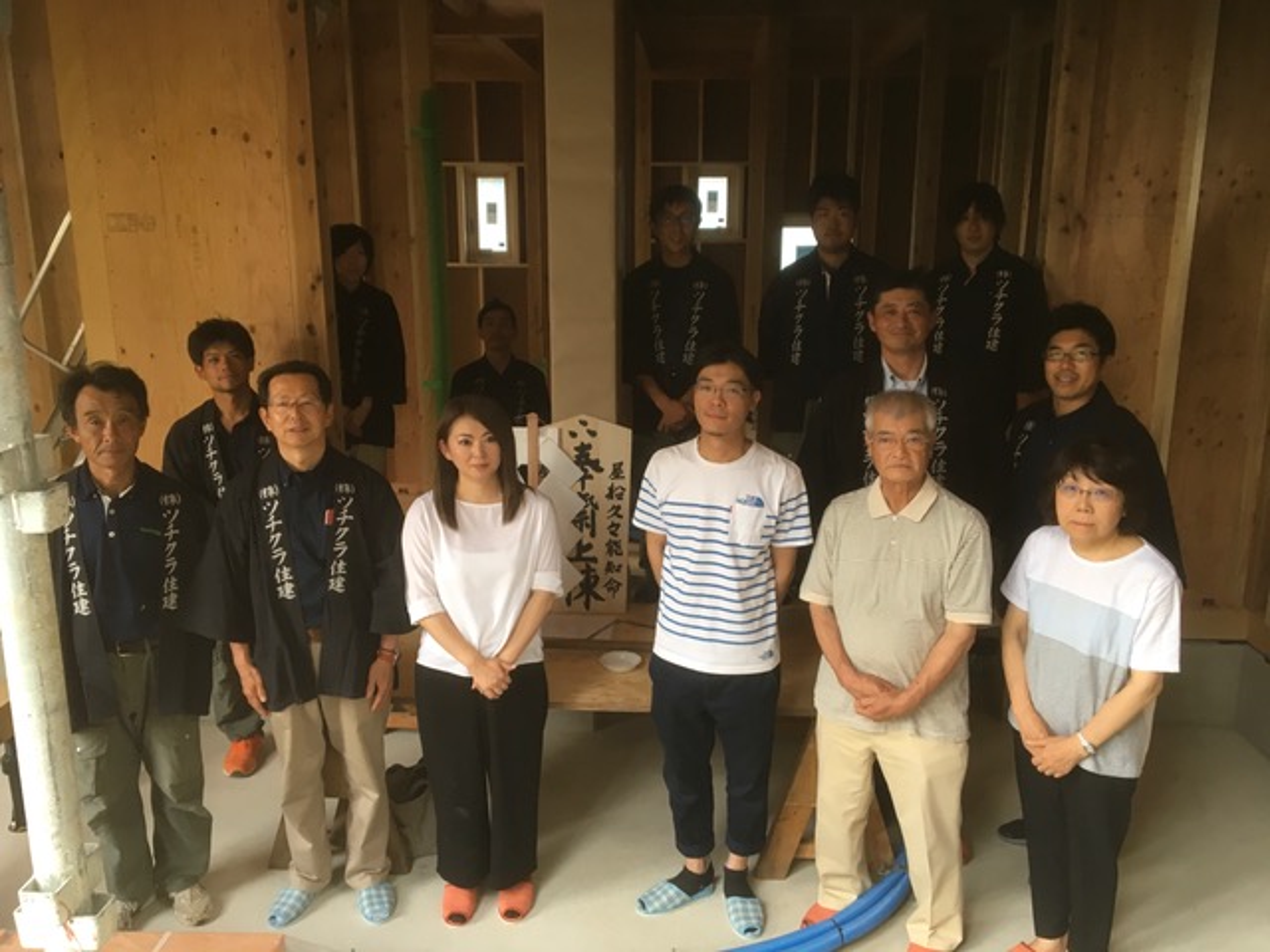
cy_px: 476
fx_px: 1064
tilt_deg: -13.7
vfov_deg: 48.2
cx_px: 635
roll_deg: -0.9
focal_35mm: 29
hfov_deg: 61.7
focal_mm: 4.15
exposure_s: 1/30
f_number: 2.2
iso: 50
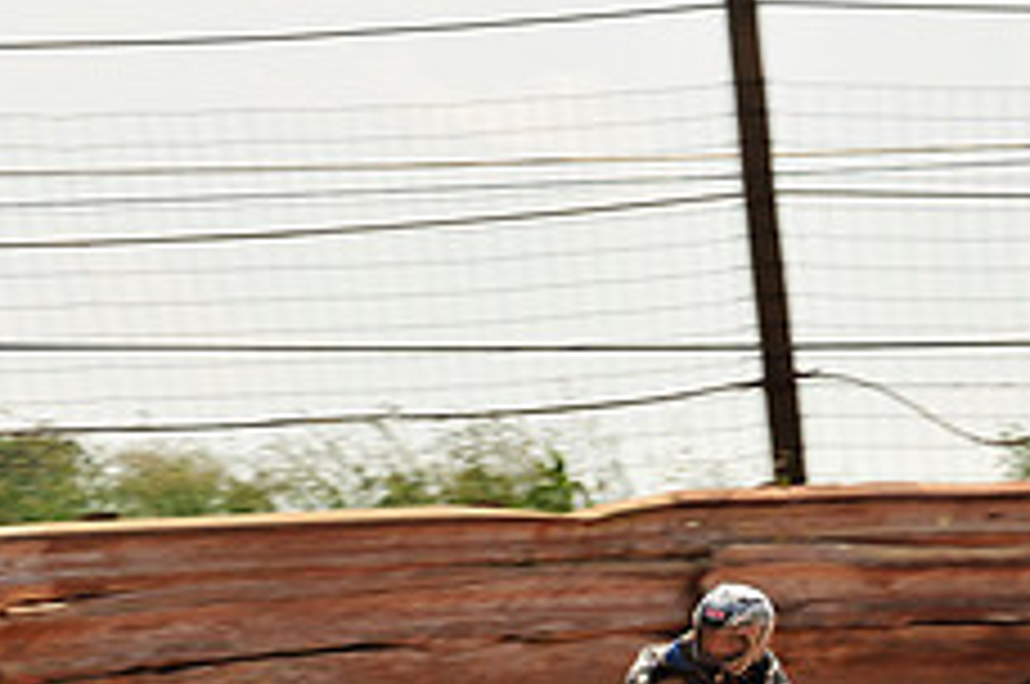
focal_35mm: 304
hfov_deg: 6.8
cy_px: 837
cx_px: 1070
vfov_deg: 4.5
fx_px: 8685
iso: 200
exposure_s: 1/400
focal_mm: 120
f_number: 10
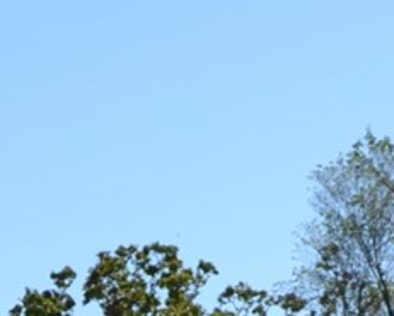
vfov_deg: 4.1
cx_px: 38
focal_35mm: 371
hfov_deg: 5.2
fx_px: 4328
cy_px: 654
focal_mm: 28
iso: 100
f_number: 9
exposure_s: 1/320
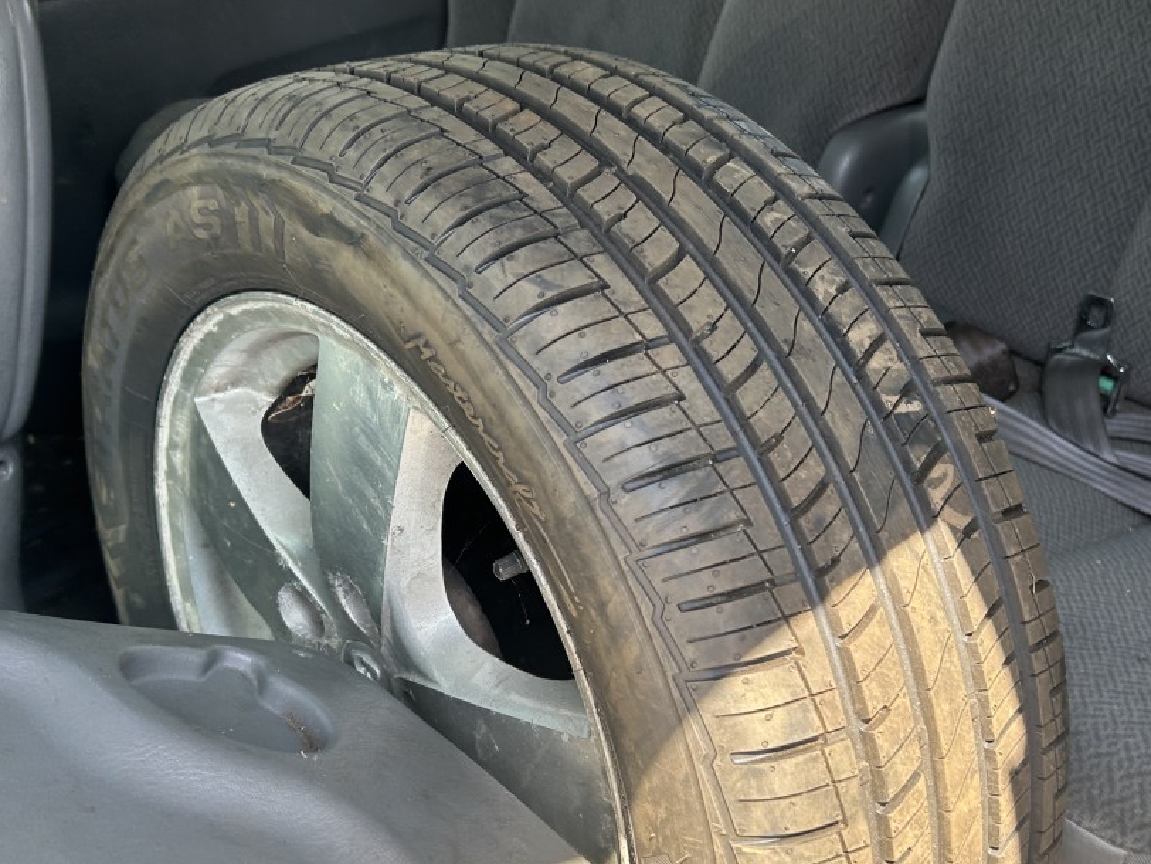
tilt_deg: -36.5
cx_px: 530
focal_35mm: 41
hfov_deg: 45.7
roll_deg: +3.3
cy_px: 474
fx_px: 1363
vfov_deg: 35.1
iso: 50
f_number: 1.5
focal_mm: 5.7
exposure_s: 1/181
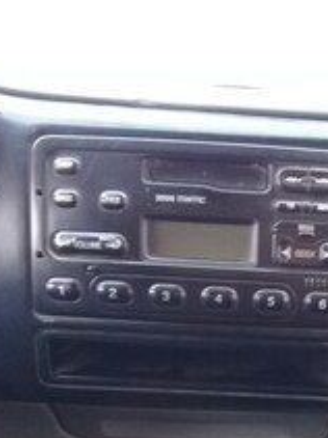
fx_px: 923
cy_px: 498
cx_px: 324
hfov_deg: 19.6
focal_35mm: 73
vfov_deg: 24.6
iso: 125
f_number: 2.2
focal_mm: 3.3
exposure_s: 1/33
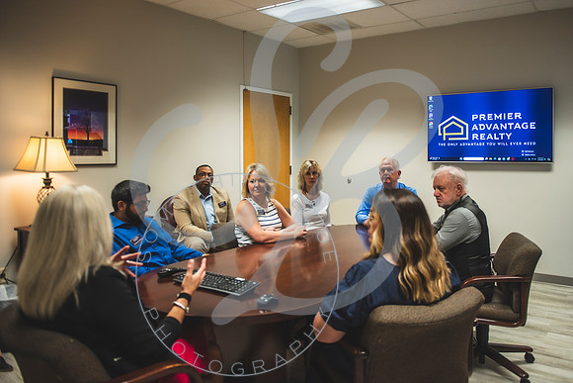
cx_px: 325
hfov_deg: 66.3
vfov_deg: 47.2
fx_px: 436
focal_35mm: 27
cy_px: 167
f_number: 2.8
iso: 400
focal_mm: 24
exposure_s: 1/200
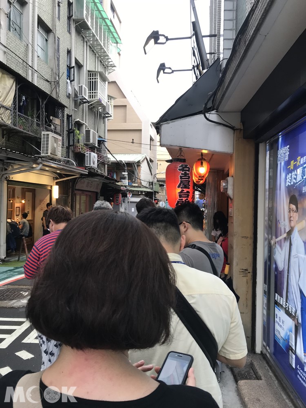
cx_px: 153
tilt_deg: +1.0
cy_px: 204
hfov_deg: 49.7
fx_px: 330
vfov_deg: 63.4
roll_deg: -0.7
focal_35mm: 28
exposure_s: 1/60
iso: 32
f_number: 1.8
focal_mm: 3.99
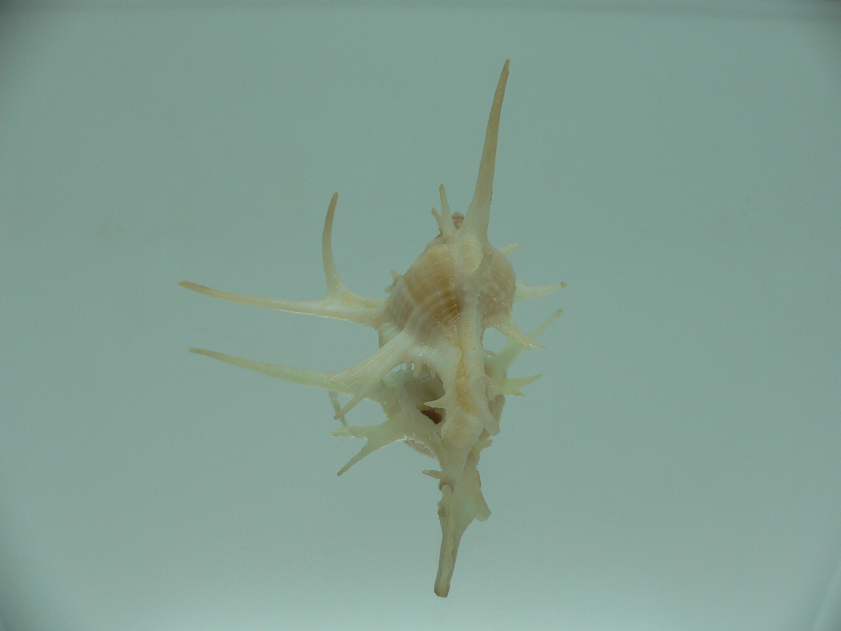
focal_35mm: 35
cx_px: 420
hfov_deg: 52.6
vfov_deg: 40.7
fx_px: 850
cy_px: 316
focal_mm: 4.6
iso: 80
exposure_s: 1/80
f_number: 2.8
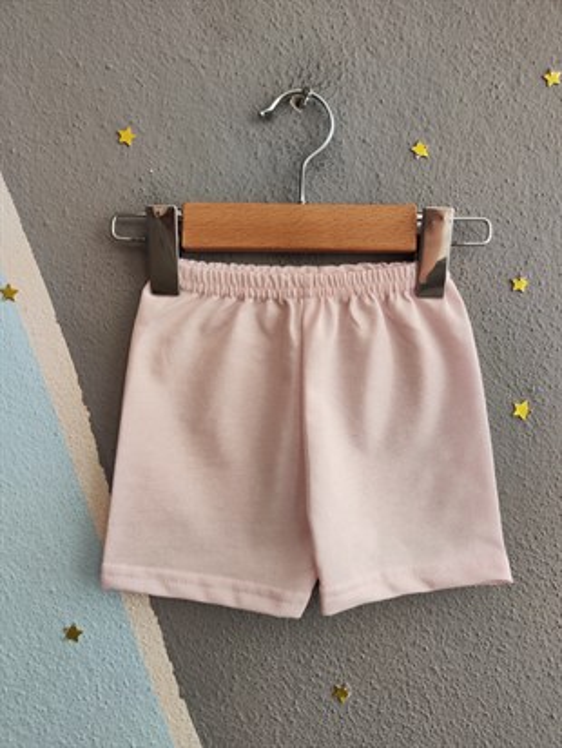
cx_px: 281
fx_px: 519
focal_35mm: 24
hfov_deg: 56.8
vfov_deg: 71.6
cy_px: 374
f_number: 1.88
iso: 190
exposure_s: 1/100
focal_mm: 5.59
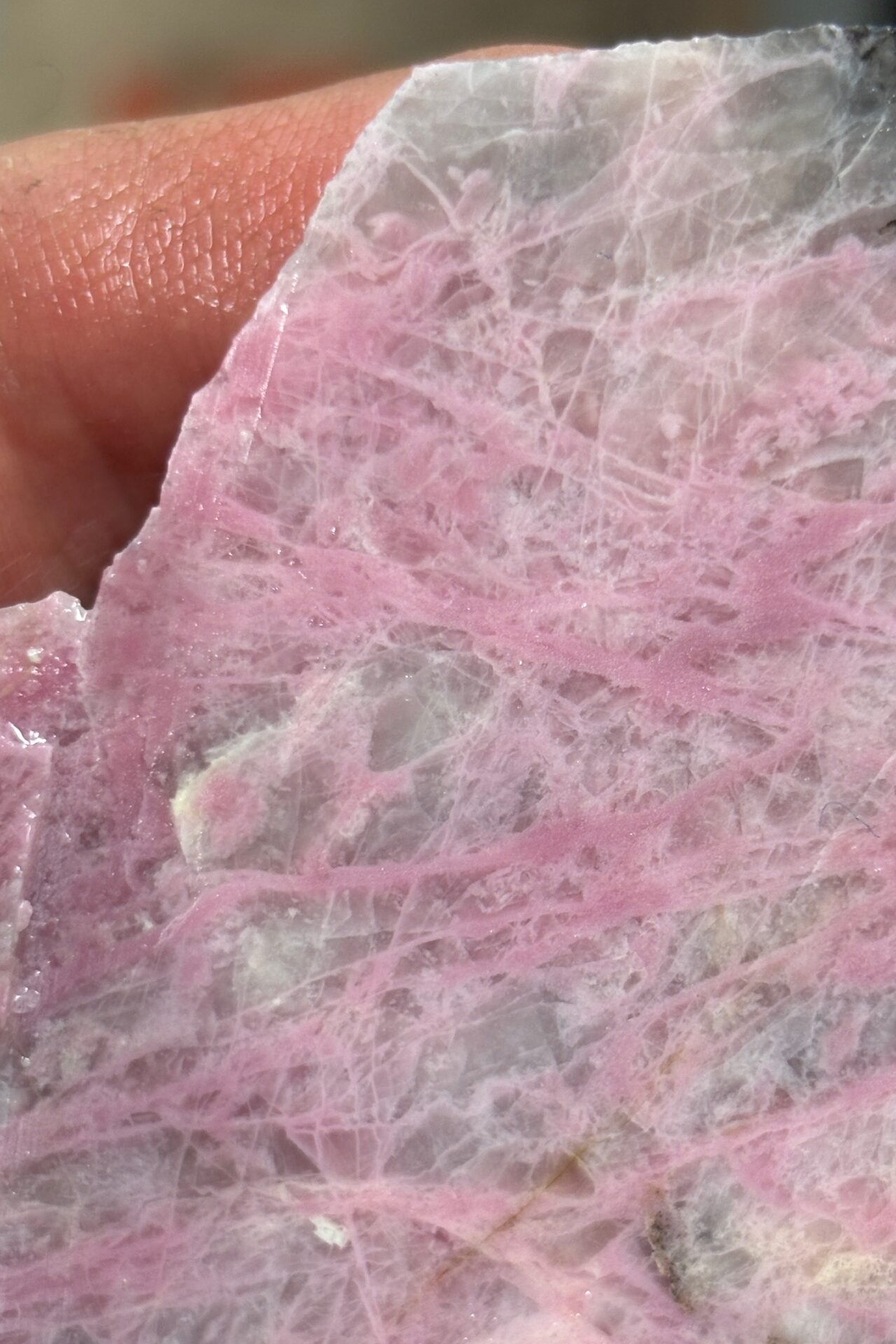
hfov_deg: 18.9
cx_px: 560
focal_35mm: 72
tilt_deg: -60.0
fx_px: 2688
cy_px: 809
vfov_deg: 28.0
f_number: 1.6
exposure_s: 1/60
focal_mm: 5.96
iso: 50
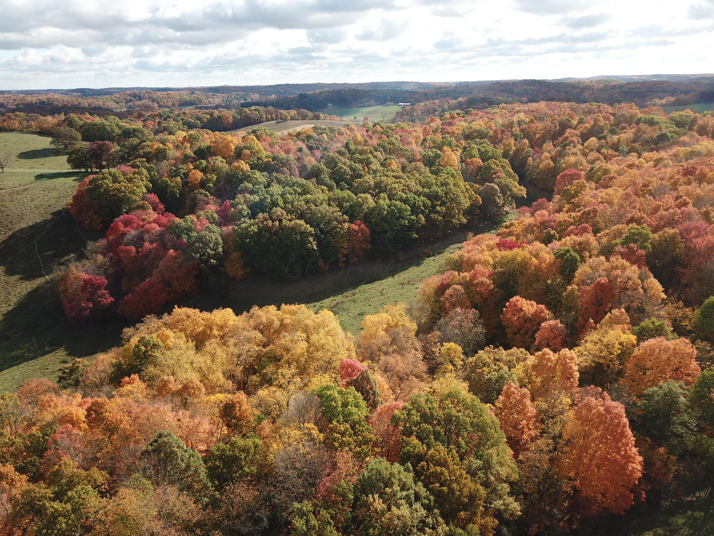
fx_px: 536
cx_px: 357
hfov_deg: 67.3
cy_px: 268
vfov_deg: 53.1
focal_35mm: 26
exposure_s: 1/733
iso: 100
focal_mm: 4.73
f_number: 2.2
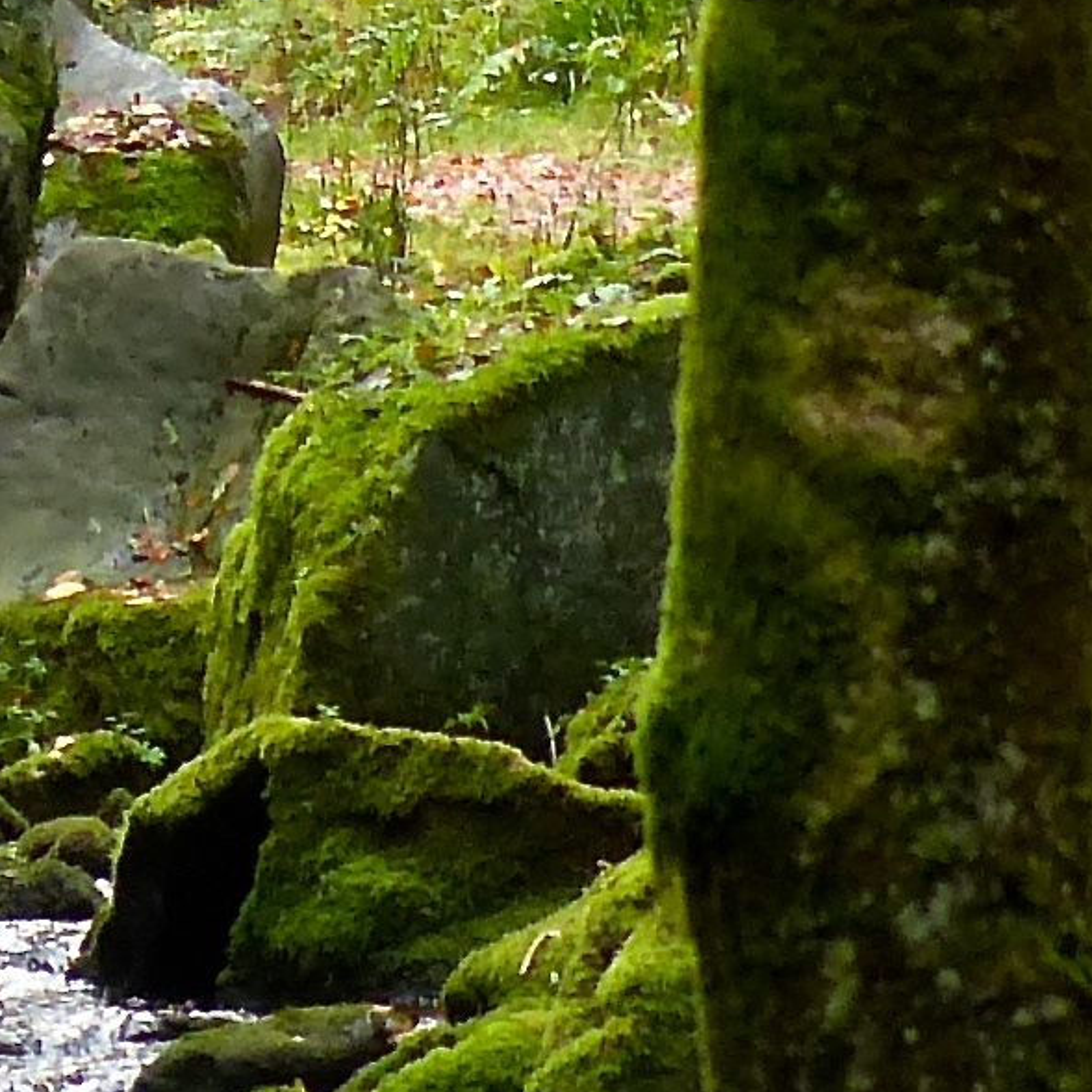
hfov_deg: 4.7
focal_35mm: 366
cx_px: -1277
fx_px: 13063
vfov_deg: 4.8
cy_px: 113
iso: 200
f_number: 2.8
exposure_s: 1/60
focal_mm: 10.9
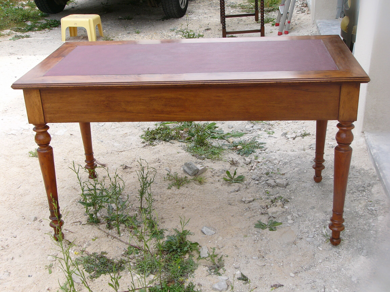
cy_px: 146
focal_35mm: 48
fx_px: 541
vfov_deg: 30.3
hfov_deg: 39.7
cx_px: 195
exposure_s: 1/160
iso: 50
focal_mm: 8
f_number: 4
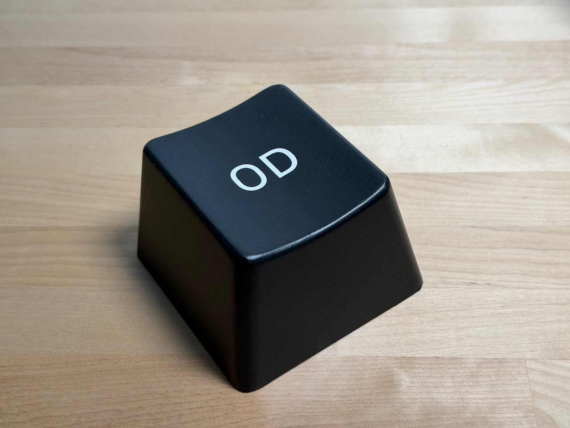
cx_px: 285
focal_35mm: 48
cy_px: 214
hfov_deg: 39.7
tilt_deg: -45.3
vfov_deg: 30.3
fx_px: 790
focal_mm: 6.76
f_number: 1.78
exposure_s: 1/121
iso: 64
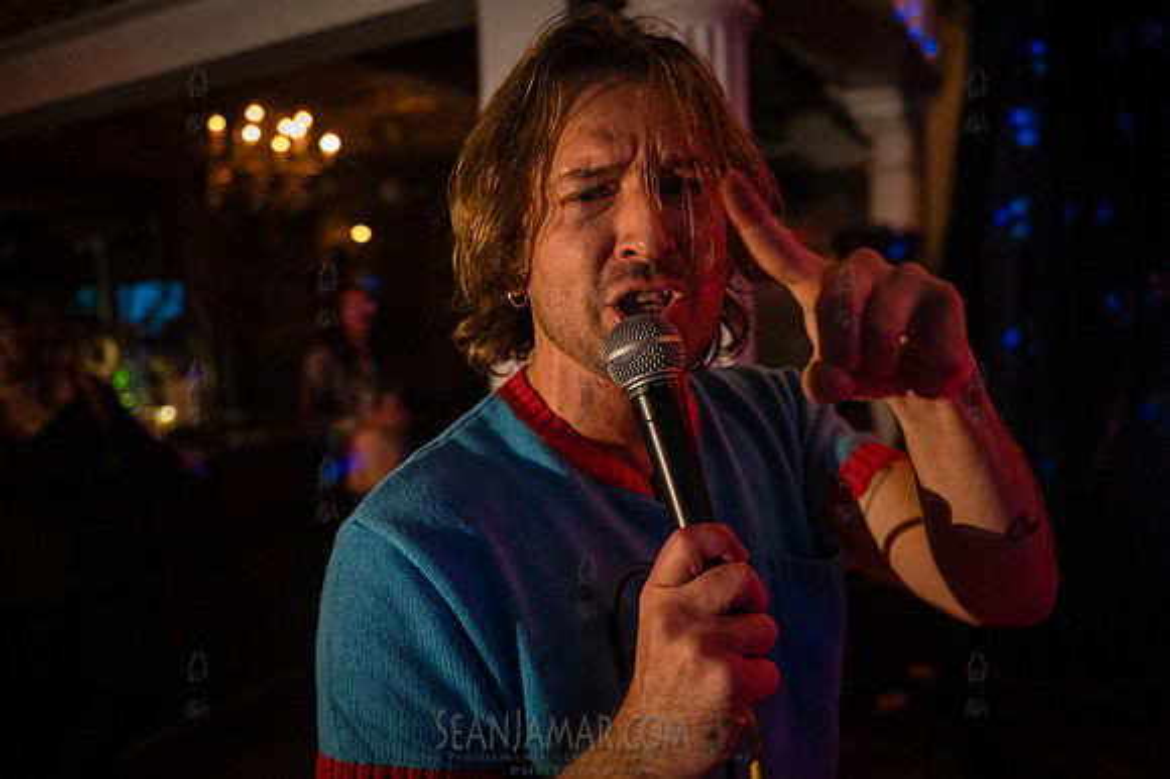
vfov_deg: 44.9
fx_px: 942
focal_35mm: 29
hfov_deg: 63.7
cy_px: 390
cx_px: 585
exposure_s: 1/125
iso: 10000
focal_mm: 29
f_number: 2.8
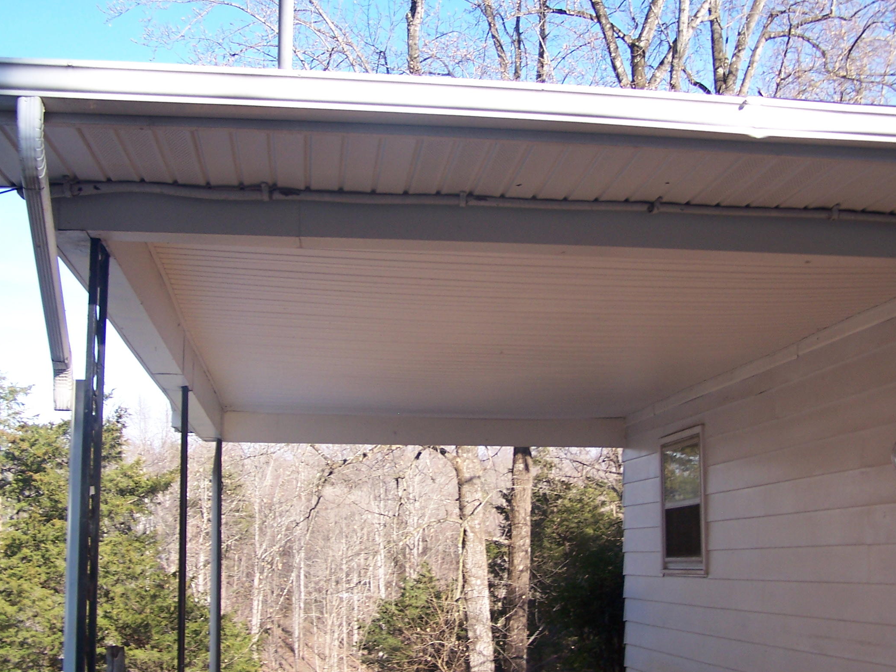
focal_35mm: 47
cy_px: 370
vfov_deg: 30.9
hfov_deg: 40.4
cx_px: 504
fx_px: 1216
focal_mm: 6.3
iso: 80
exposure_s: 1/320
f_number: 2.8
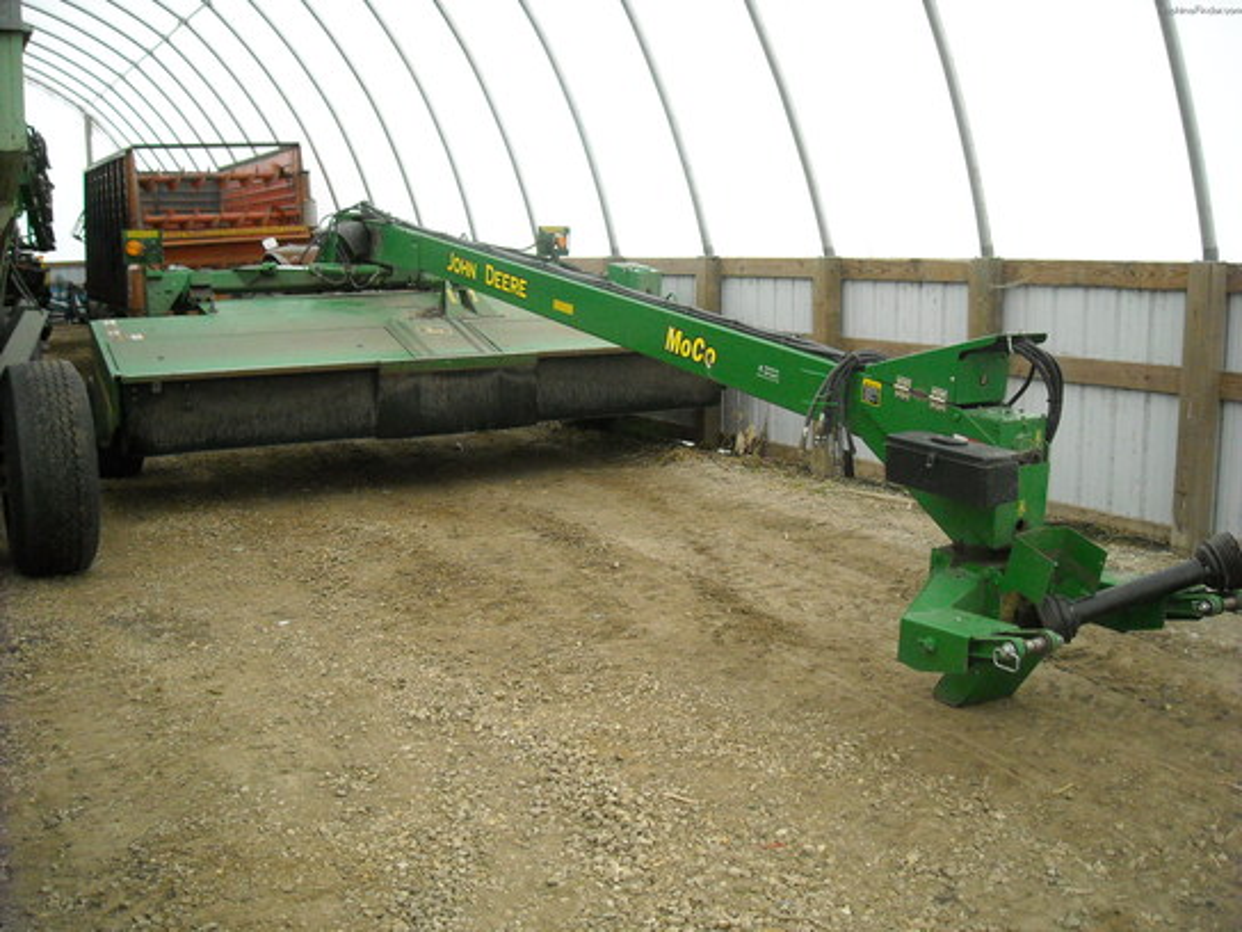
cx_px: 621
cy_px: 466
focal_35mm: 35
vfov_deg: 40.7
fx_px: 1256
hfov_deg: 52.6
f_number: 2.8
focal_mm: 5.7
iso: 518
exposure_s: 1/218
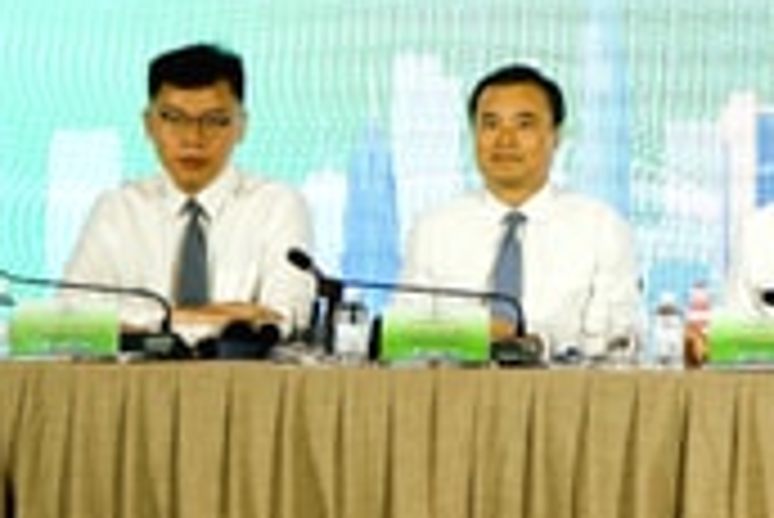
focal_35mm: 113
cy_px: -9
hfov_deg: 17.3
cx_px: 909
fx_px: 2431
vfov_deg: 12.0
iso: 200
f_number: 4
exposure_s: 1/90
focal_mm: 24.7
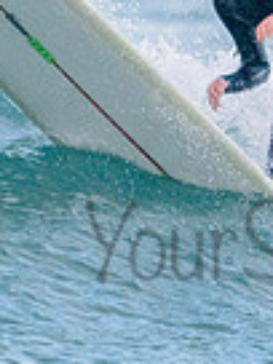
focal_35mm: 2311
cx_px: 535
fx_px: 24301
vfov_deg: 0.9
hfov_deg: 0.6
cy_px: 103
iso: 2800
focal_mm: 460
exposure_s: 1/2000
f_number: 5.6
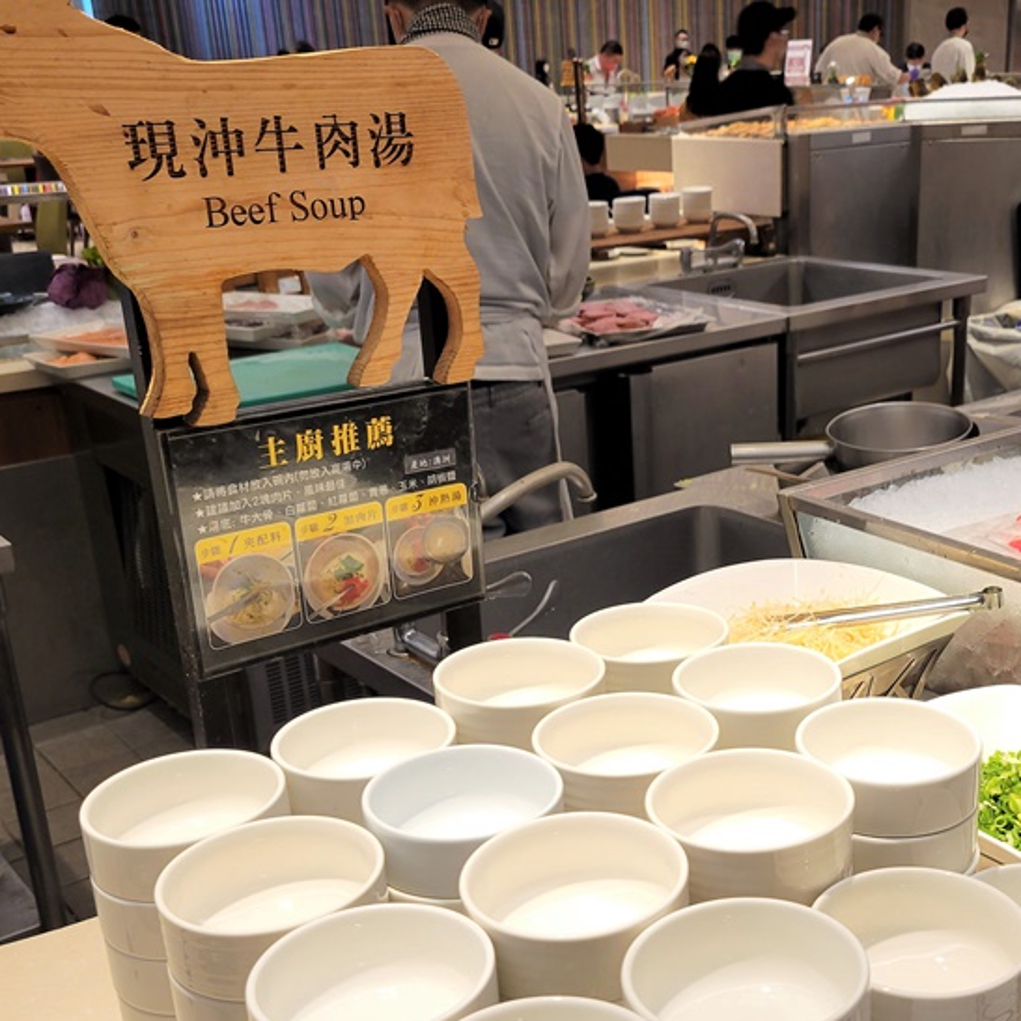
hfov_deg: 39.4
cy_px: 625
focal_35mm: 42
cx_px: 700
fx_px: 1402
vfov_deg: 39.8
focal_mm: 5.4
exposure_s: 1/43
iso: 100
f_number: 1.8
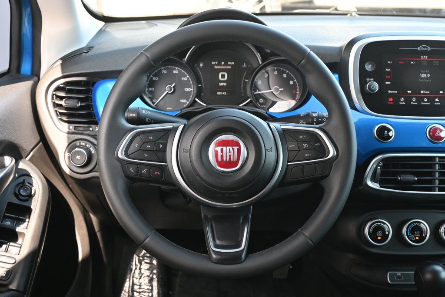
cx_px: 222
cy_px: 148
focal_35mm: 40
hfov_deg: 48.7
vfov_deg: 33.6
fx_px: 491
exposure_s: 1/125
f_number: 4.5
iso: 720
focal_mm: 26.5
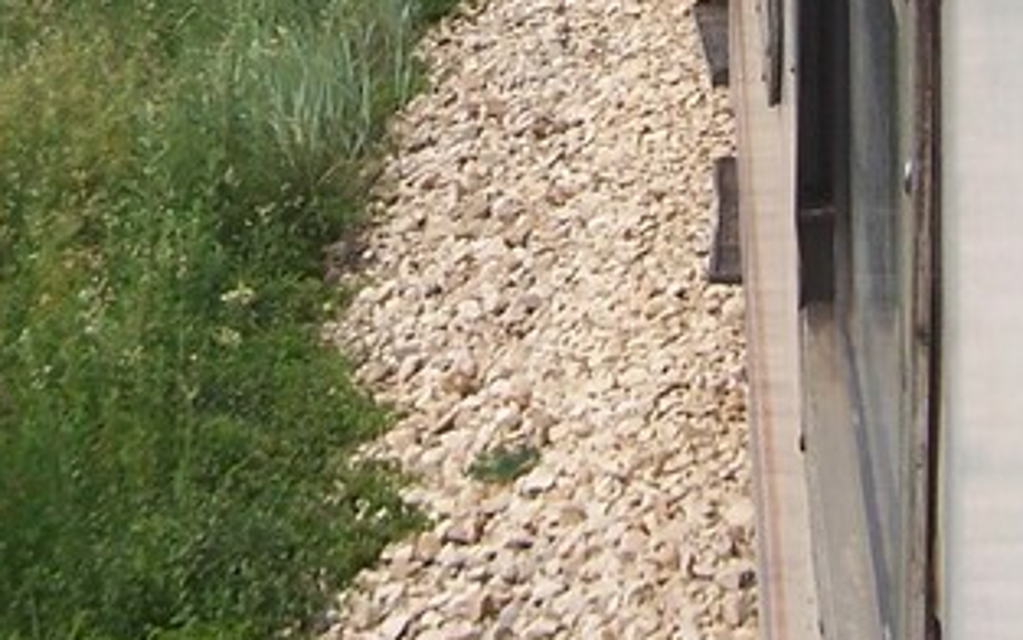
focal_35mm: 130
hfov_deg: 16.0
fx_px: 3626
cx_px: 394
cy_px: -490
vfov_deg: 9.6
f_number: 4.5
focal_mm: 6.2
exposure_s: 1/500
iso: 80
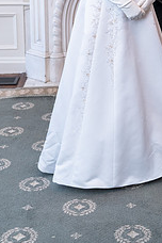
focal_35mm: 81
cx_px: 113
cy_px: 6
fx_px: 547
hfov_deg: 16.8
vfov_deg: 24.1
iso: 800
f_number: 3.2
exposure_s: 1/60
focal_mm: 41
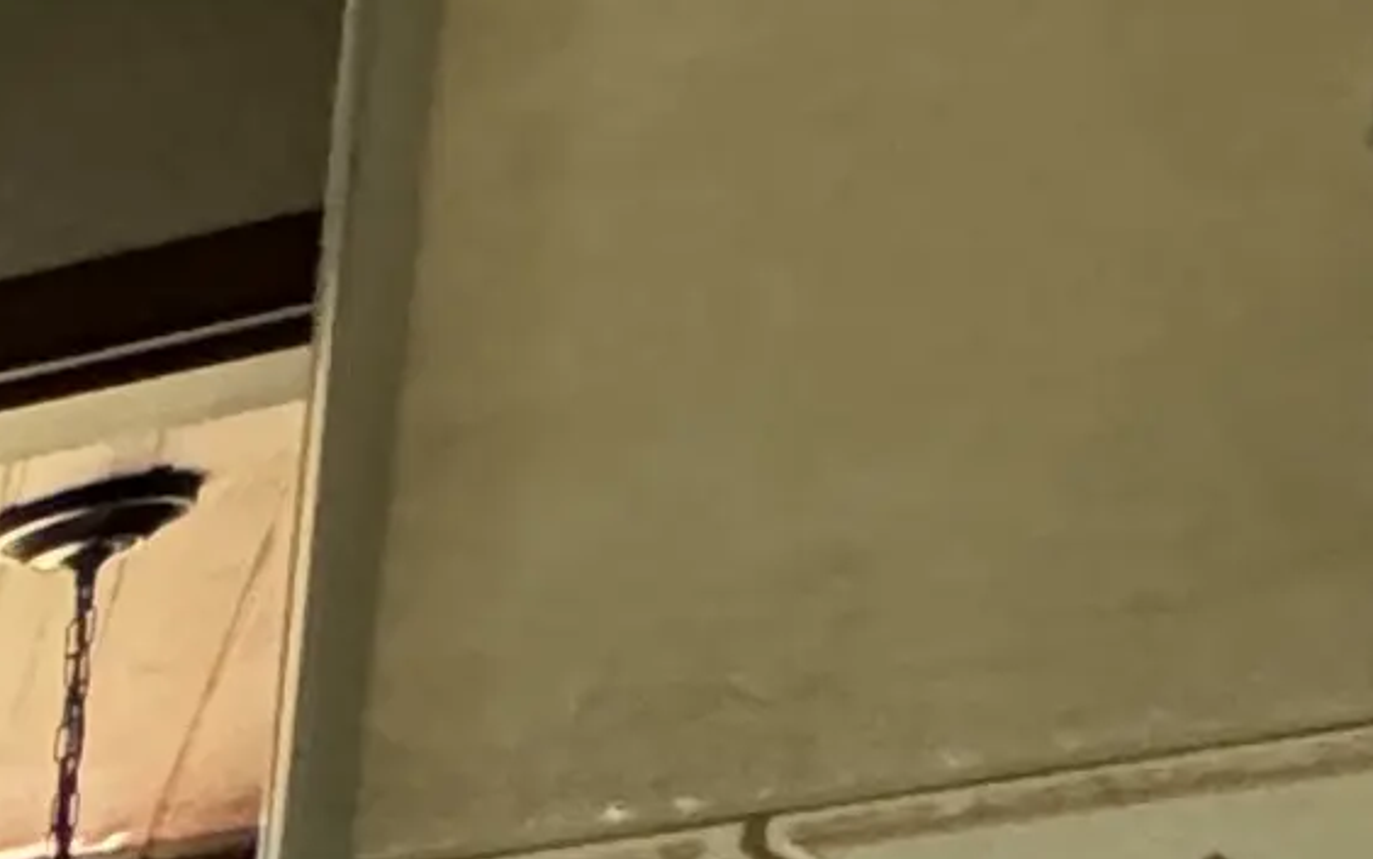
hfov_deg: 9.6
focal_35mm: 106
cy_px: 2604
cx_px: -3432
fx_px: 3968
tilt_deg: -5.7
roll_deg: +0.4
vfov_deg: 9.5
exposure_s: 1/91
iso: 320
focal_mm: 2.22
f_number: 2.2
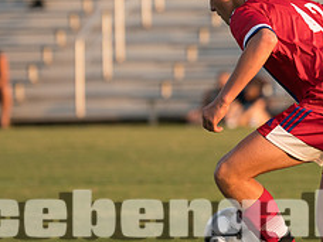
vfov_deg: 2.5
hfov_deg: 3.3
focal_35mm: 595
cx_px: 384
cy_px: 20
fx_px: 5552
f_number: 2.8
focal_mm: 155
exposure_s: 1/1250
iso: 200
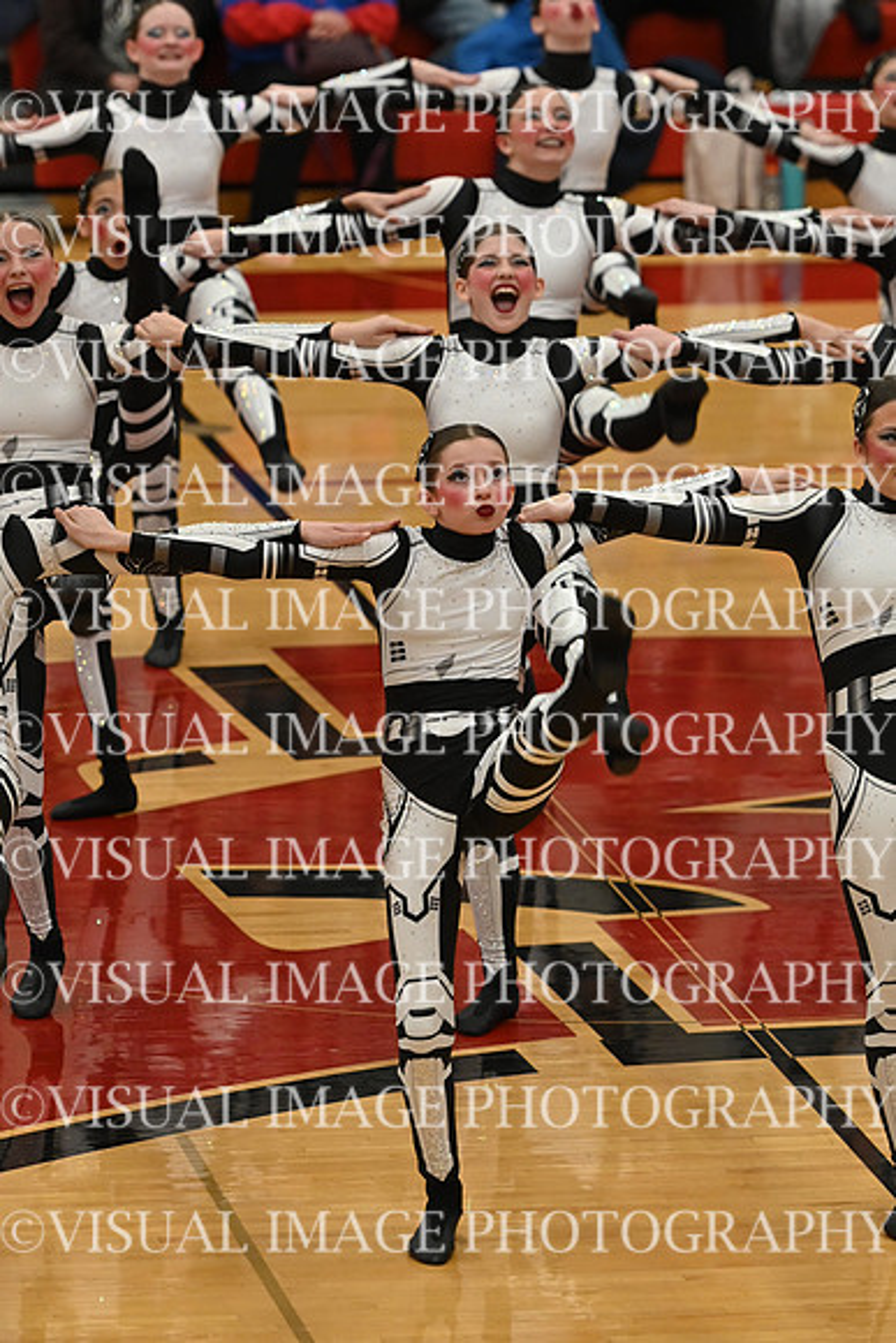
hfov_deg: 6.3
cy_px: 672
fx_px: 8096
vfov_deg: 9.5
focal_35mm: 217
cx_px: 448
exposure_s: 1/400
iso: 3200
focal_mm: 145
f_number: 4
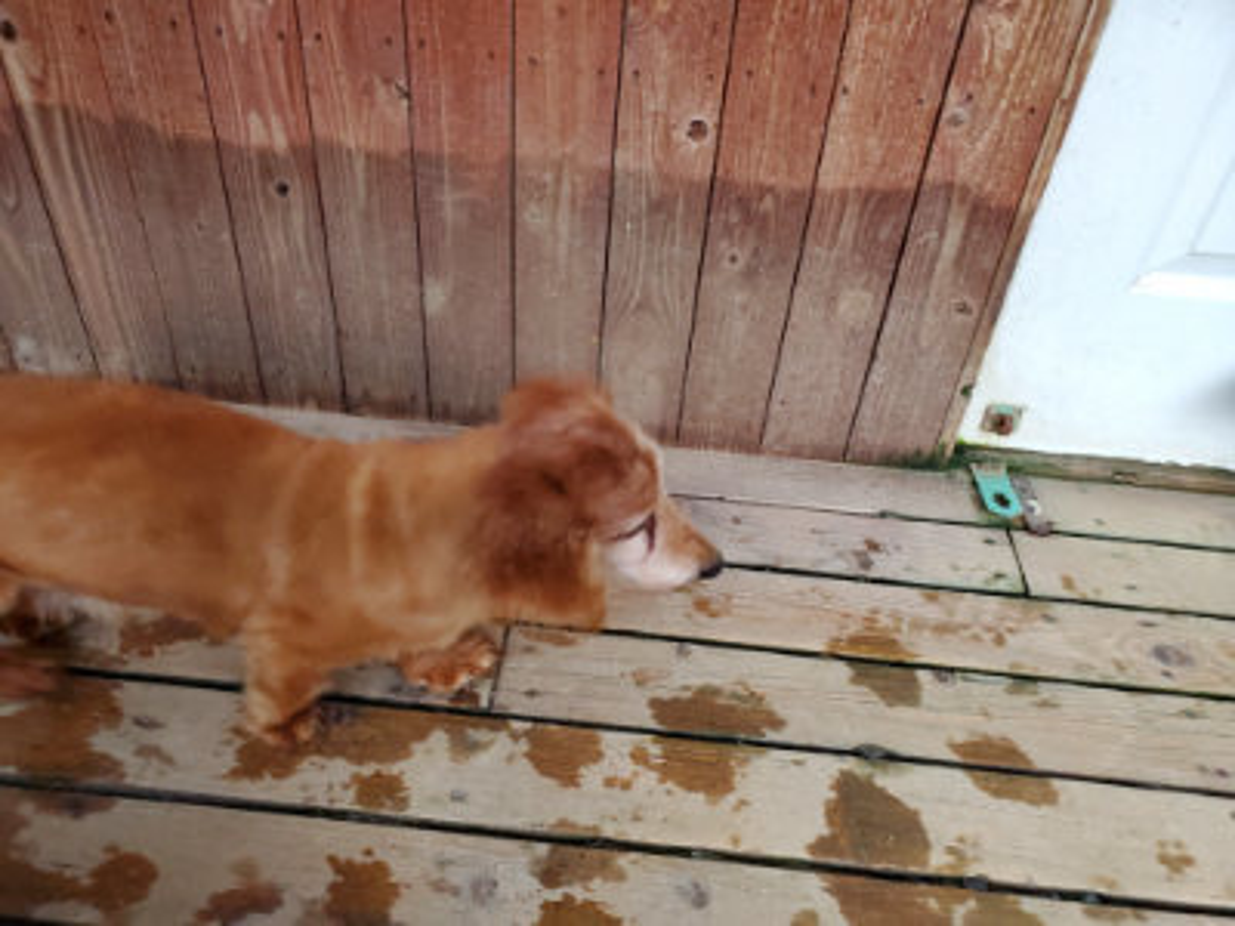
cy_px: 463
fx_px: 928
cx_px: 618
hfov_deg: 67.3
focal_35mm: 26
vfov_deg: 53.1
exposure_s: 1/100
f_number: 2.4
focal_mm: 4.3
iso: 250
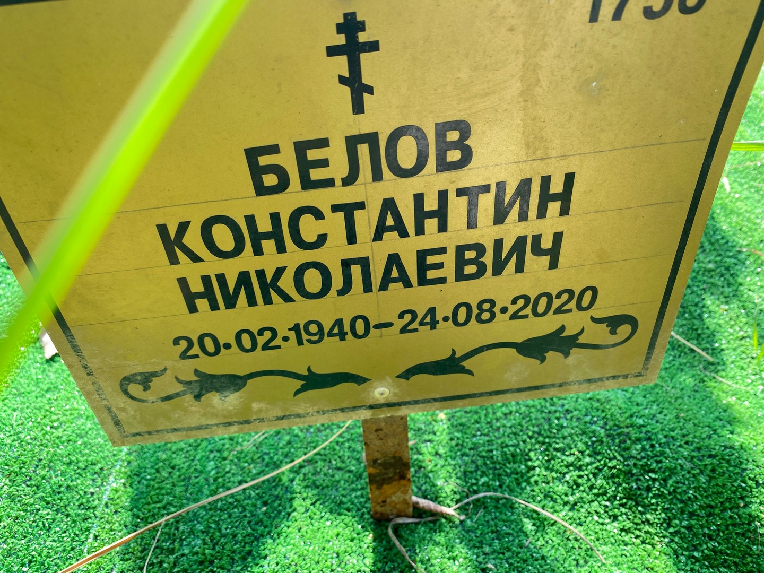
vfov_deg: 53.1
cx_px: 382
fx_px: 574
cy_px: 286
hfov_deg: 67.3
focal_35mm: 26
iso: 32
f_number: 1.8
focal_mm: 4.25
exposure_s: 1/252
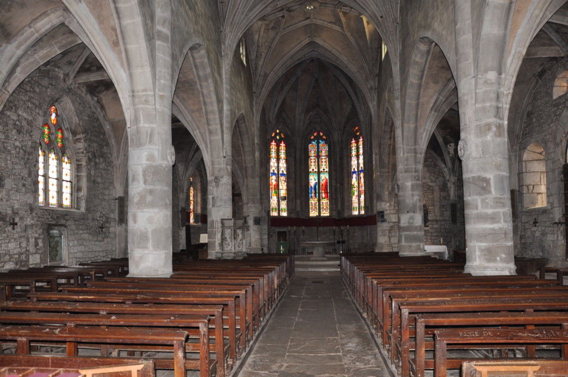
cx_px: 284
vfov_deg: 47.8
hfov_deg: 67.4
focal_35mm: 27
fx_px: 425
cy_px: 188
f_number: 4
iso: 640
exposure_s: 1/60
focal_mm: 18
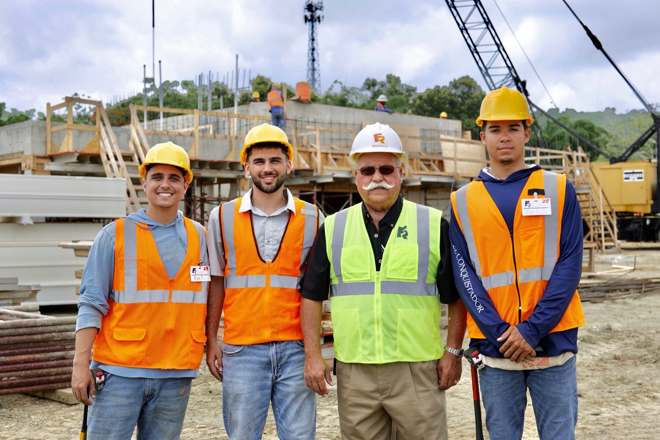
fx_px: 917
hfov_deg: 39.6
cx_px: 330
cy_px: 220
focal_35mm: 50
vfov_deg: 27.0
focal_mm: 50
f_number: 5
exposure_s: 1/400
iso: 100
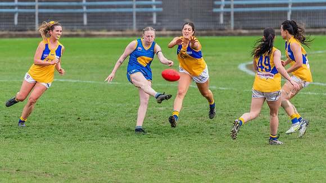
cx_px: 144
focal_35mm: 744
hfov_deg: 2.9
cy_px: 63
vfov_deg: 1.6
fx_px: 6432
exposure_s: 1/1250
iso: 2000
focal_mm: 550
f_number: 6.3
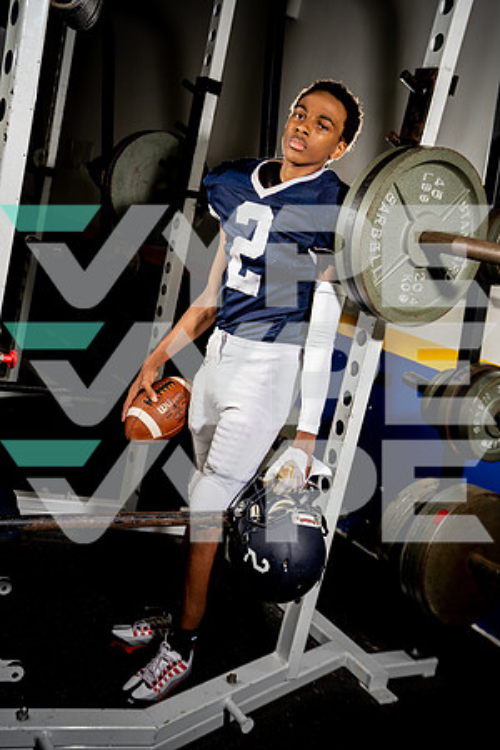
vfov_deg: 48.5
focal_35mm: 40
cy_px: 375
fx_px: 833
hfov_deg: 33.4
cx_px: 250
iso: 200
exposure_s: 1/250
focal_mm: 40
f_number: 4.5
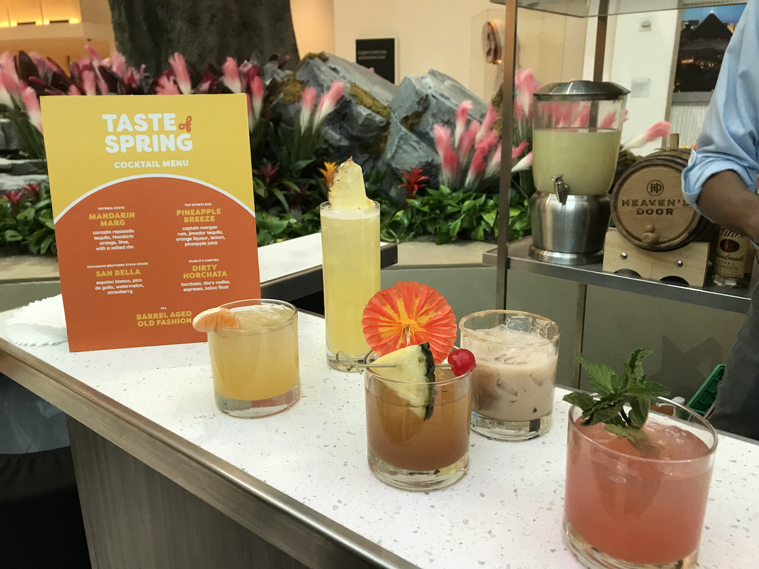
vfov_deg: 49.7
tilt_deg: -16.5
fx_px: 614
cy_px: 284
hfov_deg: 63.4
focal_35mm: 28
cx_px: 380
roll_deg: +1.0
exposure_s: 1/30
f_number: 1.8
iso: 32
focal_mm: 3.99
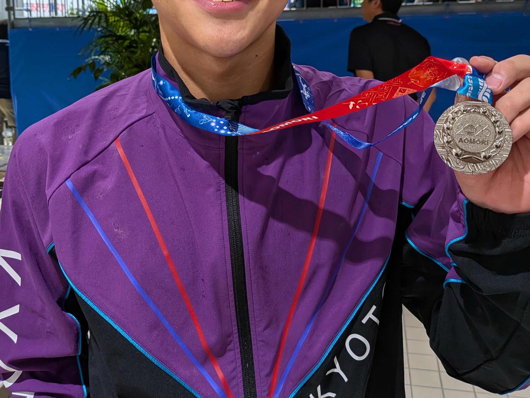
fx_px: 566
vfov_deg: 37.7
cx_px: 231
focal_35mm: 37
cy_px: 100
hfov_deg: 50.0
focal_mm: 4.53
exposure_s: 1/120
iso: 60
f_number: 1.7
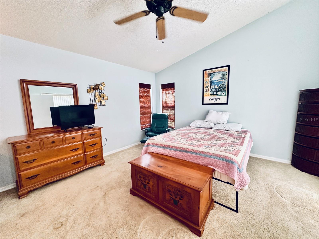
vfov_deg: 85.7
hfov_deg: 102.1
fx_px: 129
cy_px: 120
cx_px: 160
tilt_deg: -6.4
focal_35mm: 14
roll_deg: +1.4
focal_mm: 2.22
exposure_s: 1/120
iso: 250
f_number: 2.2
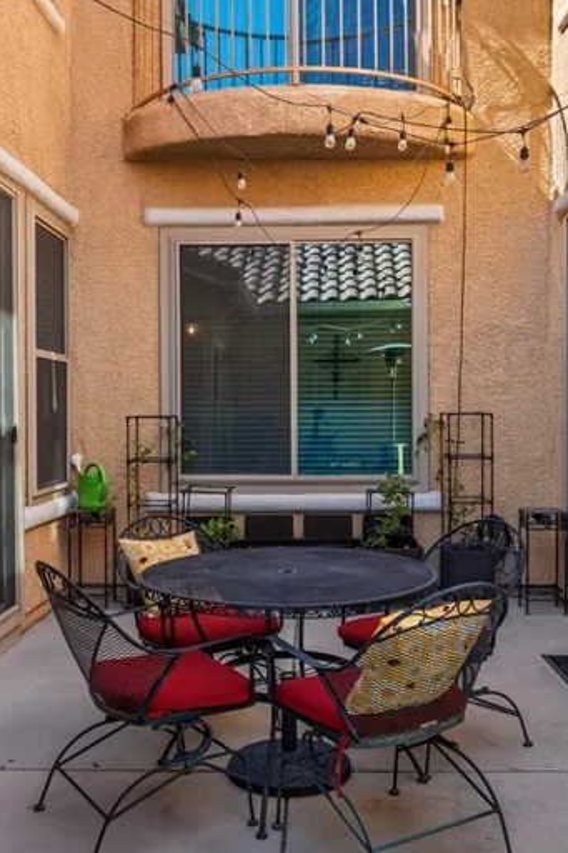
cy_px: 422
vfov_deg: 53.1
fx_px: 853
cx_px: 291
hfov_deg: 36.8
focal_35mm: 36
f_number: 8
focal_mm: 18
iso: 400
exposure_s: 1/6400
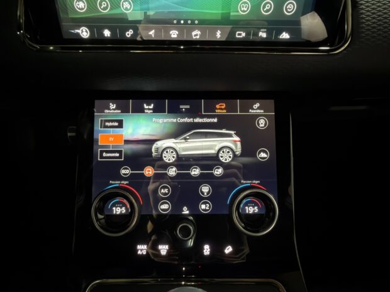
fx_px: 225
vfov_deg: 66.0
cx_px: 195
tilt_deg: -48.1
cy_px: 146
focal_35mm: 20
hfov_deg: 81.7
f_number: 2.2
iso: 500
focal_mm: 2.22
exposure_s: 1/17
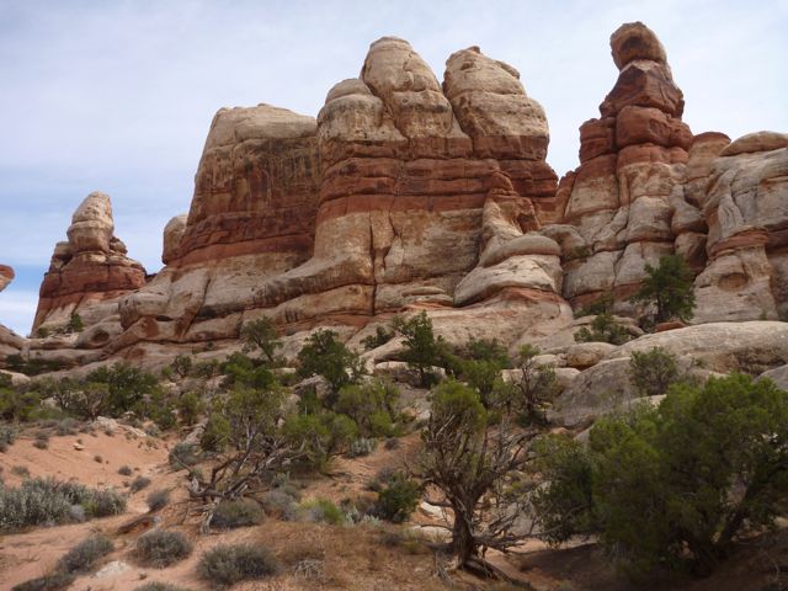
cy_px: 296
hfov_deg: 63.4
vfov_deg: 49.7
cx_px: 394
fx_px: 637
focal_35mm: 28
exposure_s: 1/640
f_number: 3.3
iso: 80
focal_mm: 4.9
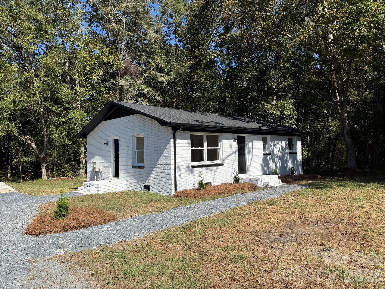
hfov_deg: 71.6
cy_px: 144
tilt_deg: +2.3
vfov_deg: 56.8
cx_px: 192
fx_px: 267
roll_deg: +2.1
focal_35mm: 24
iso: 80
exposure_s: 1/4405
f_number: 1.78
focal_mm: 6.76
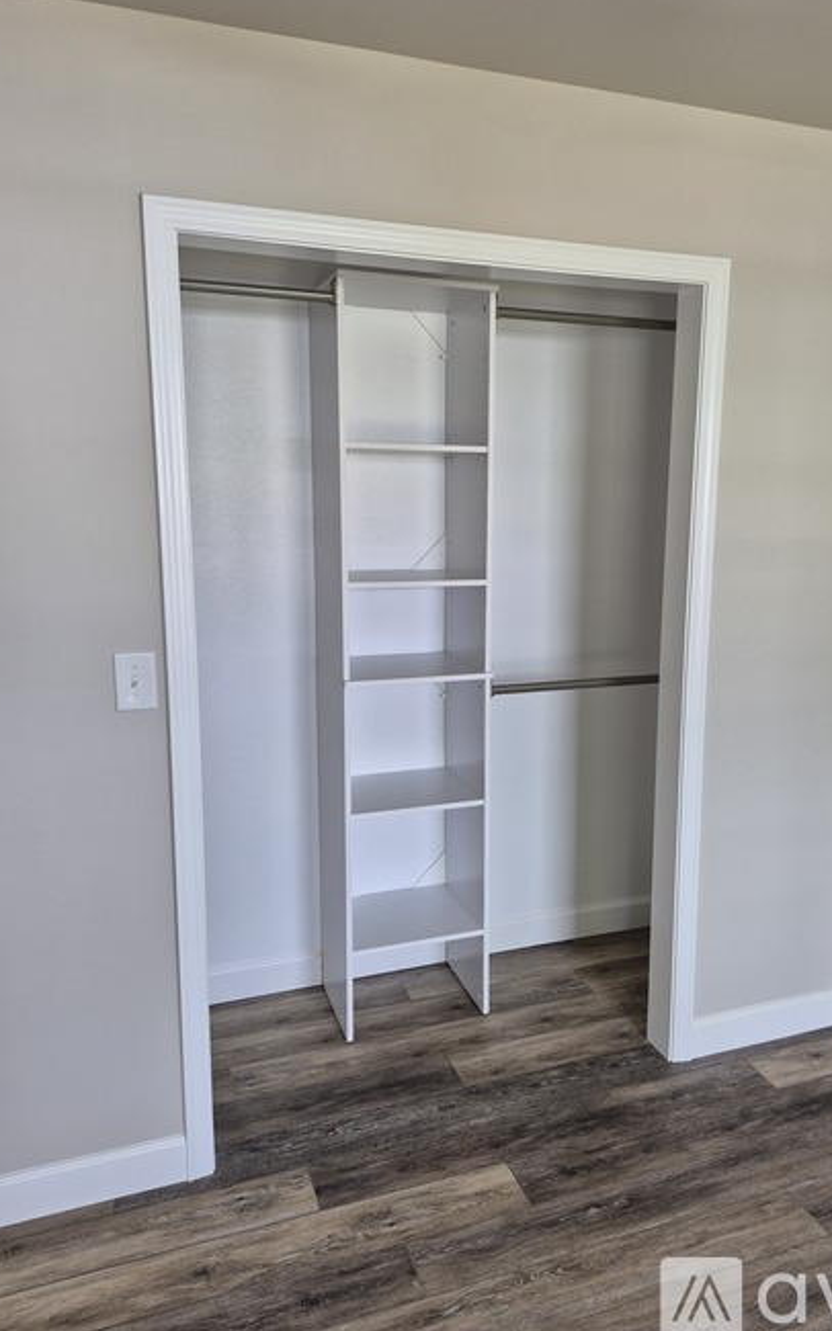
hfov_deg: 49.1
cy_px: 656
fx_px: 907
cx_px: 480
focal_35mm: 25
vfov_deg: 72.6
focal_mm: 5.4
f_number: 1.8
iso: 200
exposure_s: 1/180
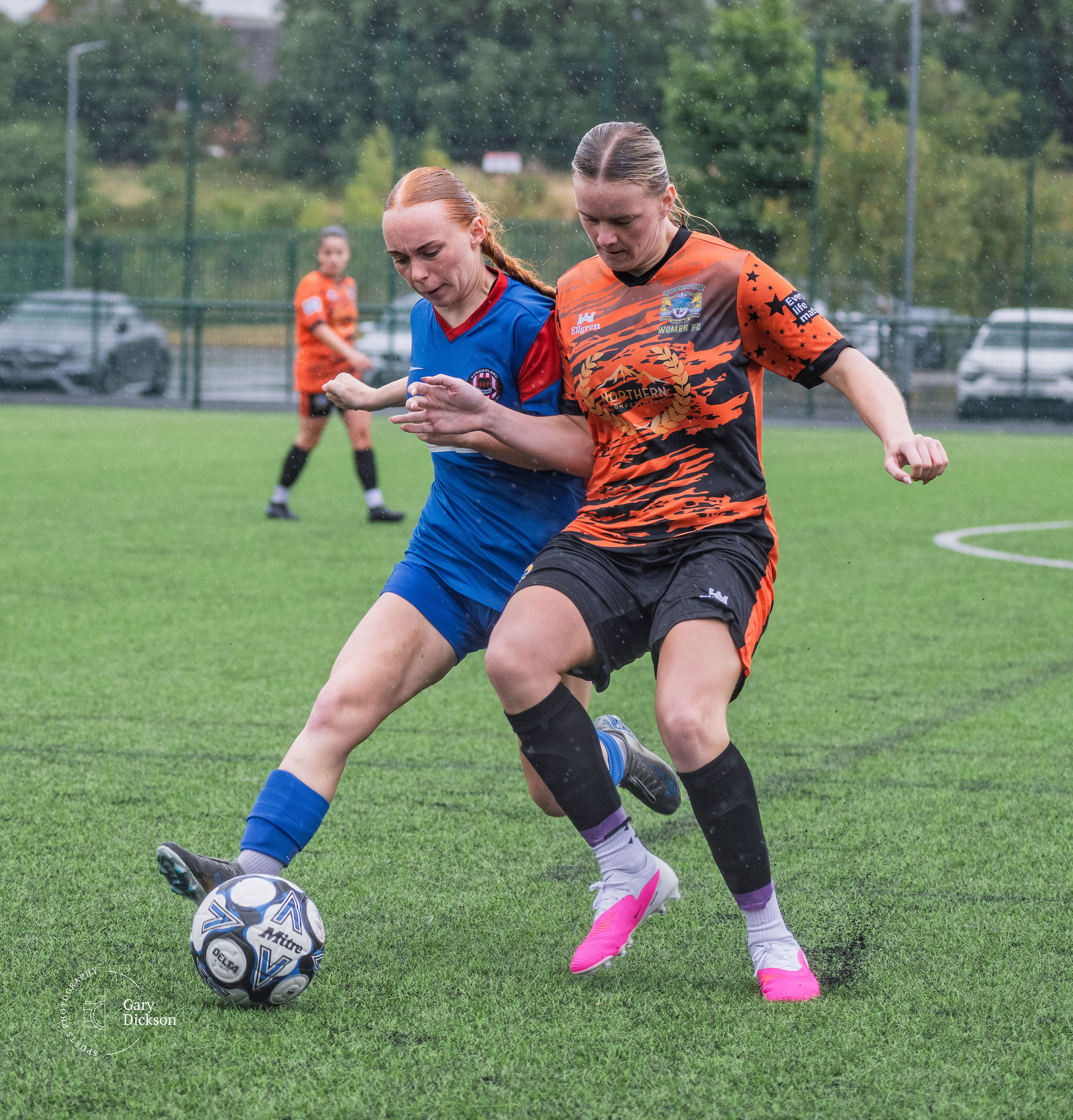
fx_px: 6355
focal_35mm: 177
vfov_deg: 10.1
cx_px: 425
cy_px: 498
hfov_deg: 9.6
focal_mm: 100
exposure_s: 1/1000
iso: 560
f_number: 4.5
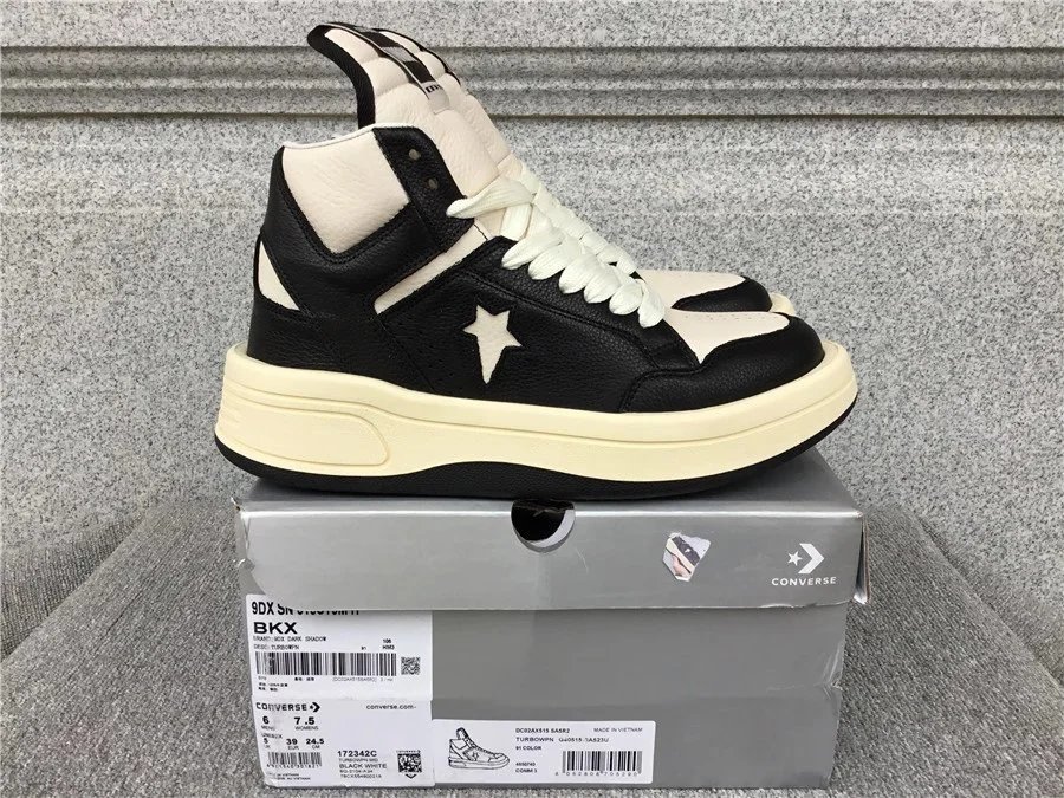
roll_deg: +0.6
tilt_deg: -15.4
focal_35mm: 31
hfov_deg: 58.4
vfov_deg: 45.4
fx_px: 953
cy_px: 399
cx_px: 532
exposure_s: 1/100
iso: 32
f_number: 2.4
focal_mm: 3.3
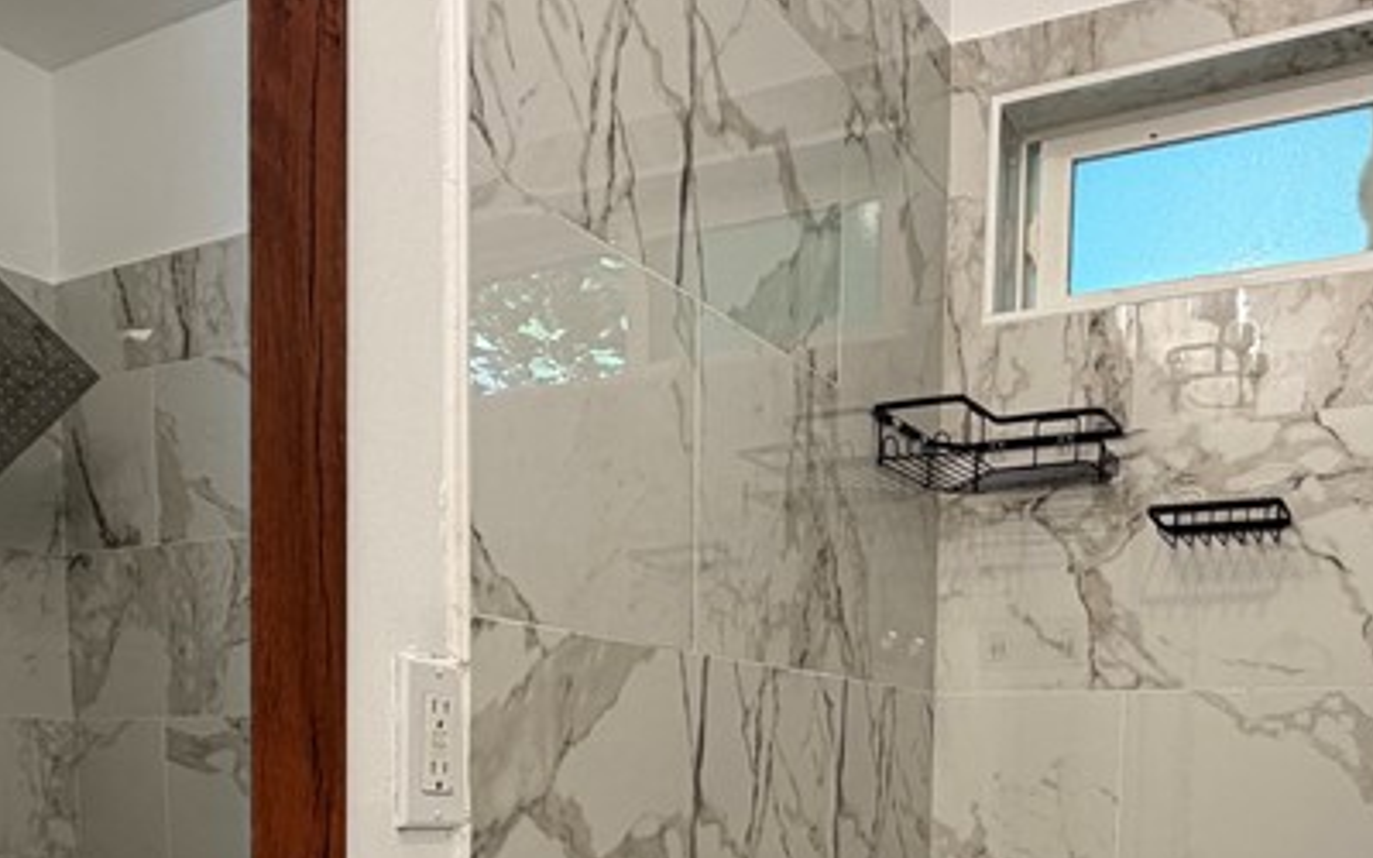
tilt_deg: -6.8
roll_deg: -1.1
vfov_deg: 30.6
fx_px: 1422
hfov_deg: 51.5
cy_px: 906
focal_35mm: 38
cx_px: 755
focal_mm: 2.22
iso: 100
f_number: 2.2
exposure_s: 1/120
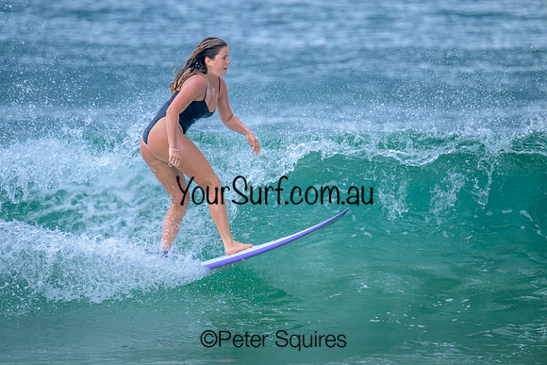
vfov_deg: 2.3
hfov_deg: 3.5
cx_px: 258
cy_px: 175
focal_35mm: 591
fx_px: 8979
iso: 1800
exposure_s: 1/2000
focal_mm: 560
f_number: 8
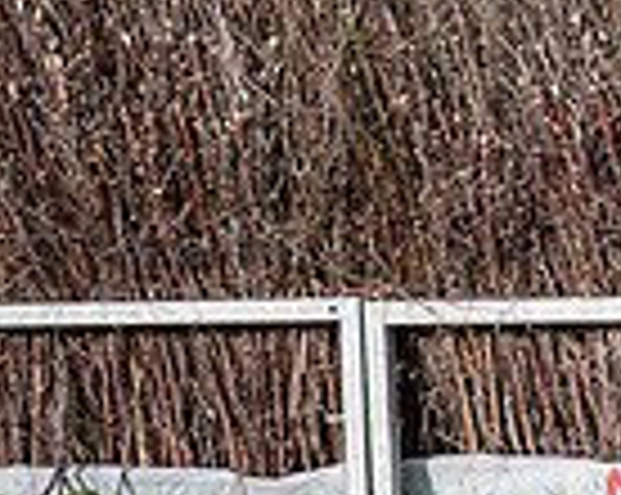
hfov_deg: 2.5
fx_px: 14224
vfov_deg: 2.0
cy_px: 12
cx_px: 1677
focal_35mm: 775
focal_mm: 70
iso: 400
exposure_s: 1/2500
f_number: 4
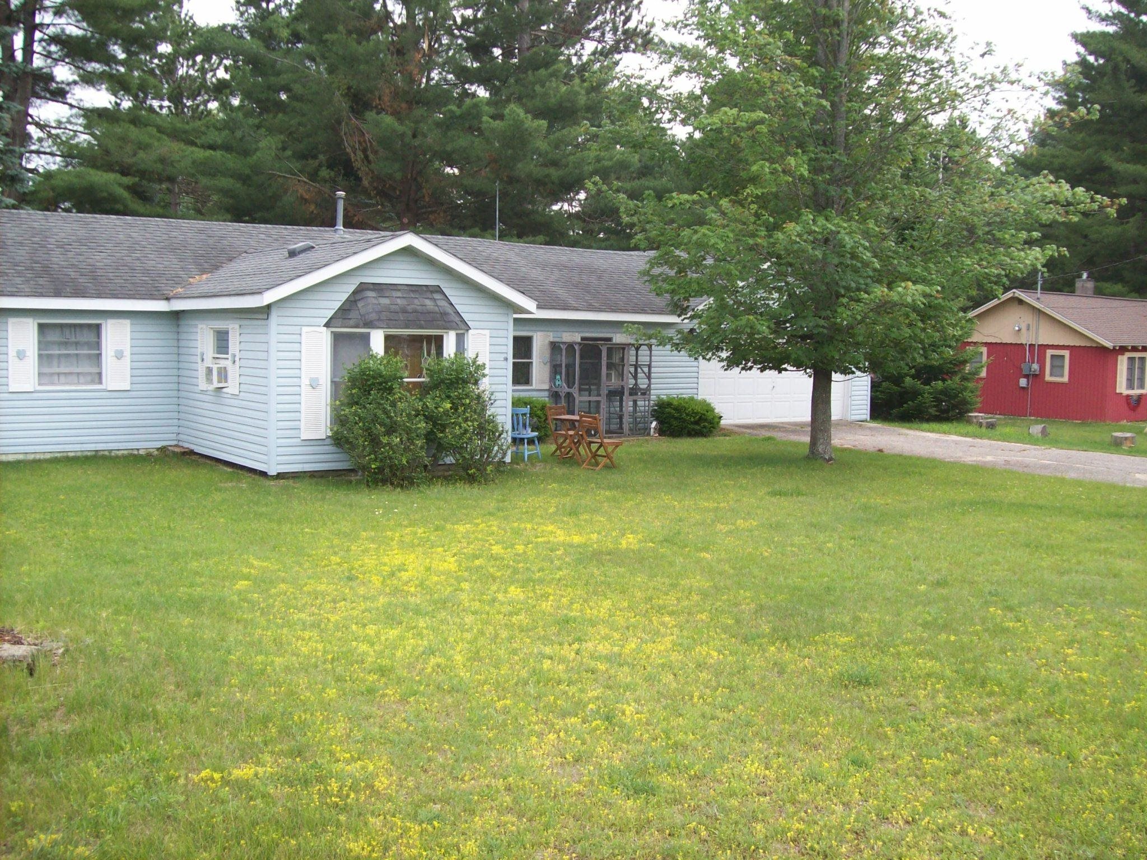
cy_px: 430
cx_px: 574
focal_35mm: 36
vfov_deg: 39.7
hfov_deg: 51.4
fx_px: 1193
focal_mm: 6
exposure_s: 1/232
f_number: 2.7
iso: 80
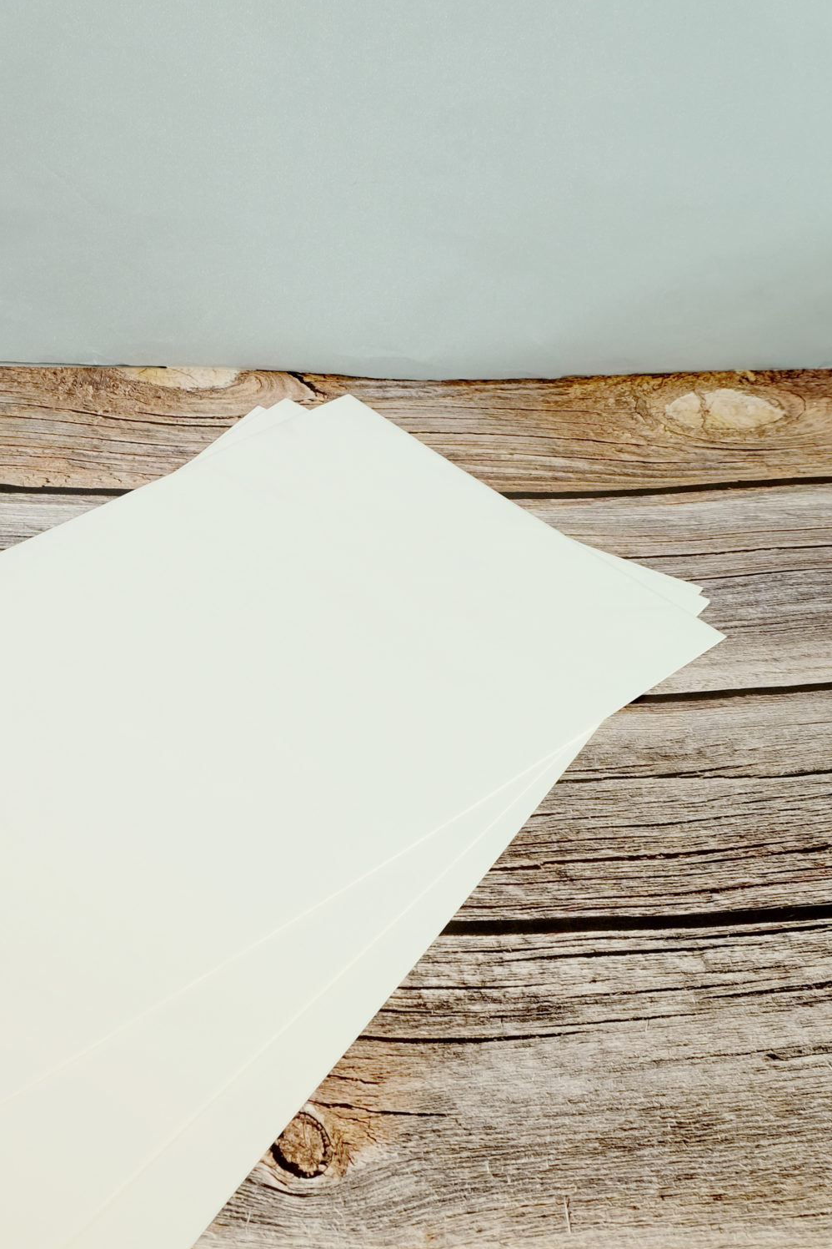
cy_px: 543
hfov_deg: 25.1
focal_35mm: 53
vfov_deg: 37.5
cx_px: 164
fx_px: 1837
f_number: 8
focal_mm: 20.5
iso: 250
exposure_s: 1/20
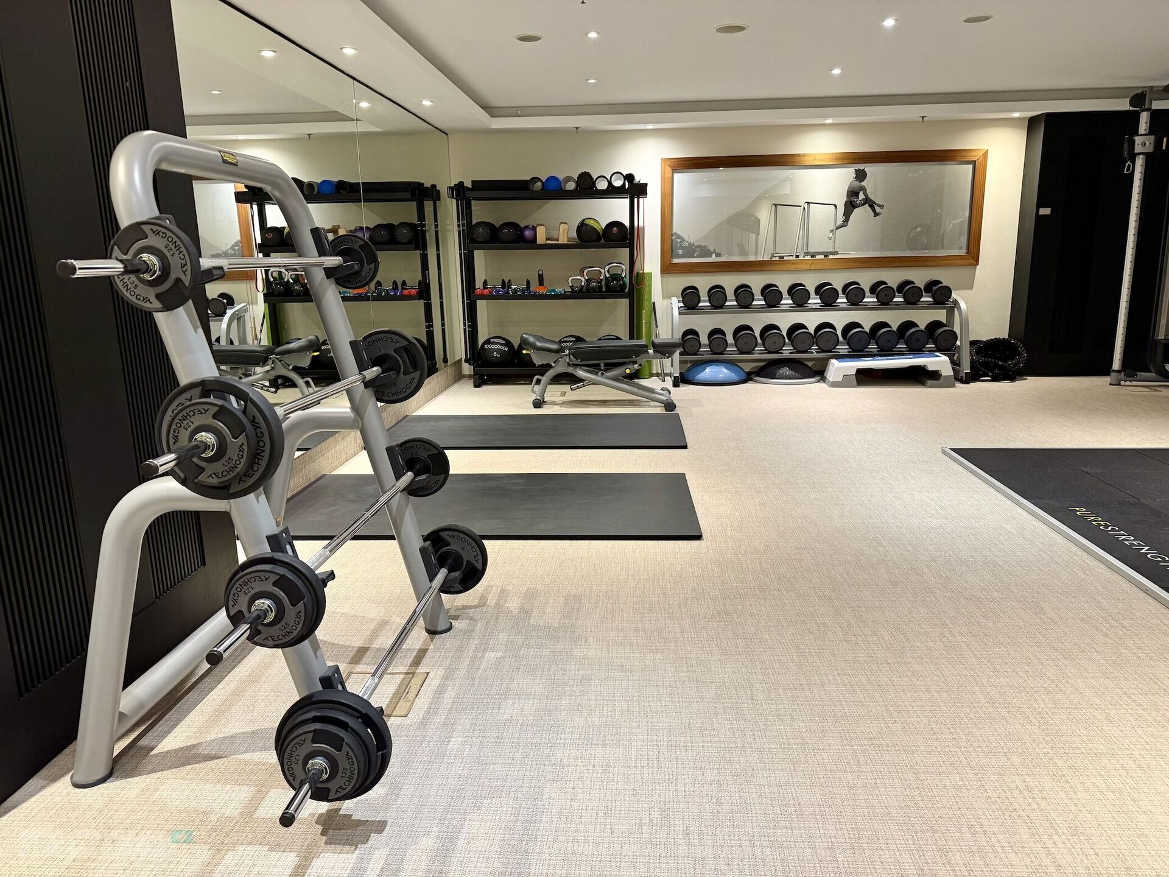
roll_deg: +0.9
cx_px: 584
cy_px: 438
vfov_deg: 56.8
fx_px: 810
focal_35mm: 24
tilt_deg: -12.8
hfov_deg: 71.6
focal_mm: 6.76
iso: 250
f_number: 1.78
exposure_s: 1/50
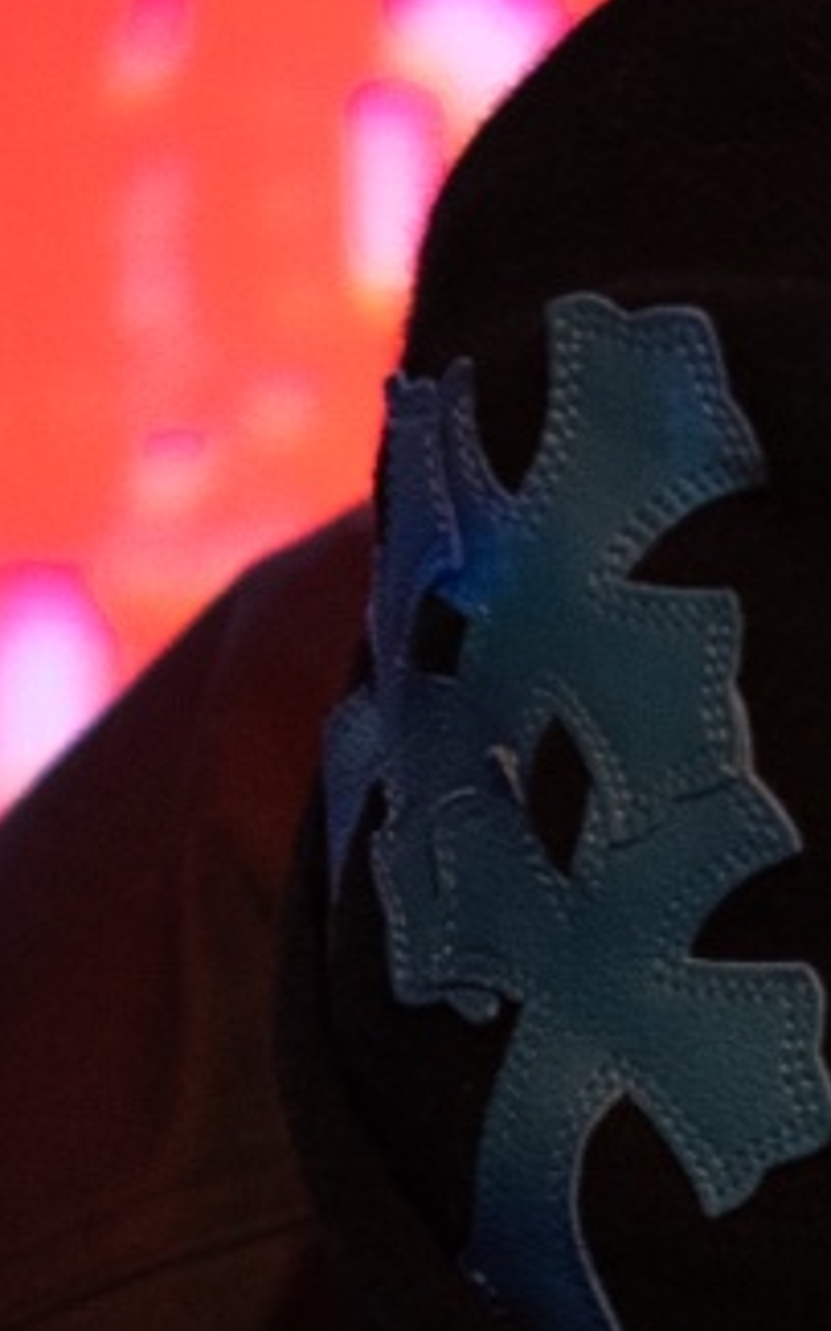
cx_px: 1261
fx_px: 15915
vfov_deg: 4.7
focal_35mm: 439
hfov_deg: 3.0
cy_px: 2400
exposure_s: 1/125
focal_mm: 70
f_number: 2.8
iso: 1600
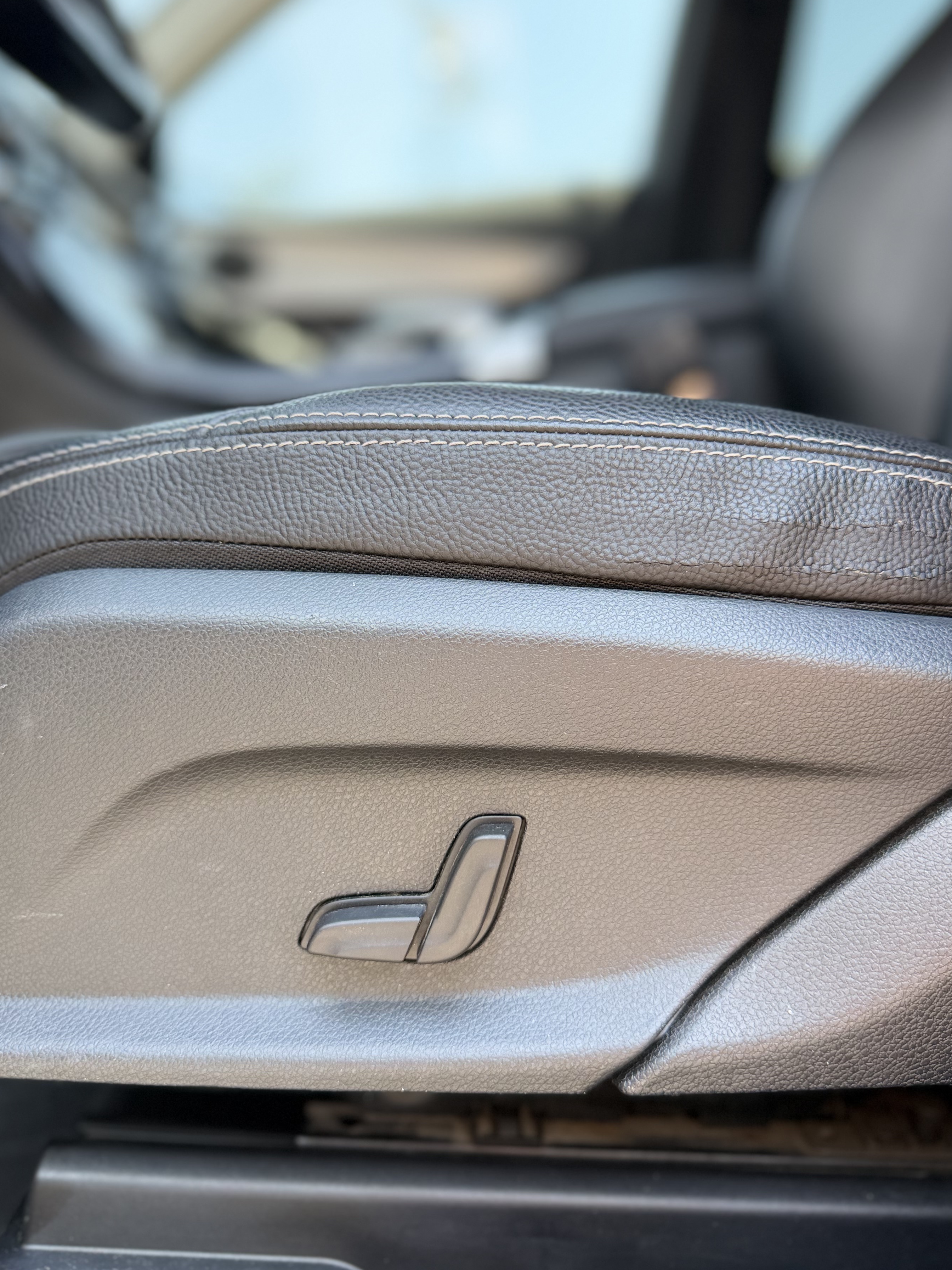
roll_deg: +0.0
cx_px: 475
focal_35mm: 27
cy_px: 625
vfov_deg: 65.3
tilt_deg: -10.3
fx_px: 990
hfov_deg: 51.4
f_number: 1.78
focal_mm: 6.76
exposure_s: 1/303
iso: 100
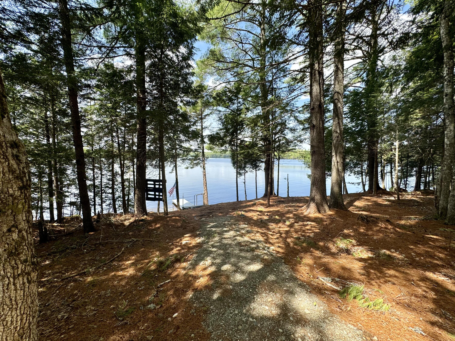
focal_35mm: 14
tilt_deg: -4.6
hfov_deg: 102.1
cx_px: 228
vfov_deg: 85.7
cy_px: 170
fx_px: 184
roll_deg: -0.7
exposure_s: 1/636
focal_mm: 2.22
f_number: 2.2
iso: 40
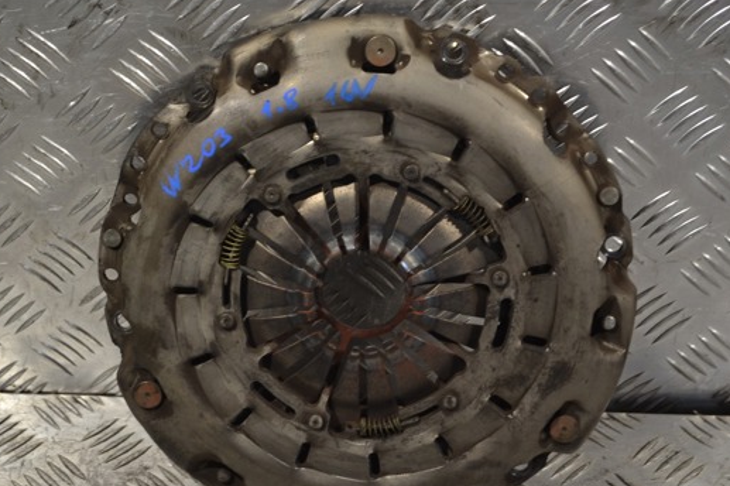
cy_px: 259
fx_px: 1581
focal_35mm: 78
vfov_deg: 17.5
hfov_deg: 26.0
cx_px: 318
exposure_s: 1/80
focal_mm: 42
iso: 400
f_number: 5.3
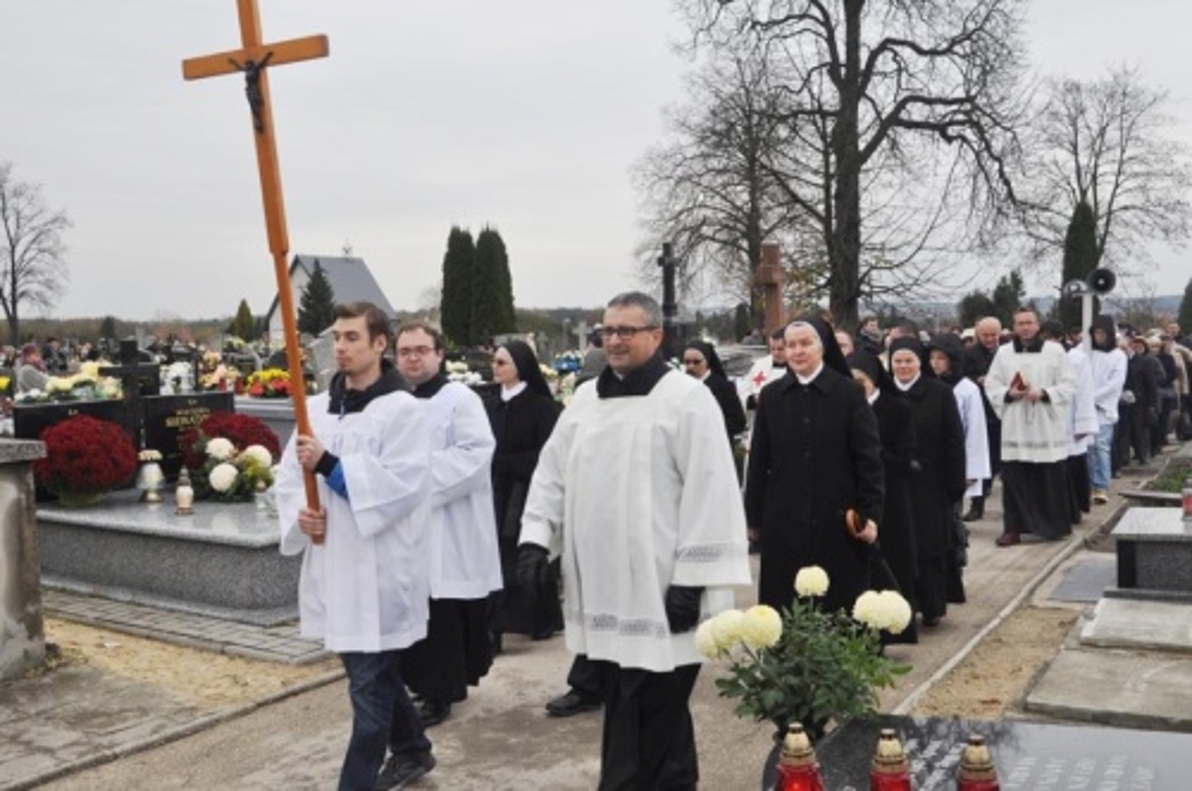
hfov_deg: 49.6
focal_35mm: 39
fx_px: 1290
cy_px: 396
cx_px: 596
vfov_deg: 34.1
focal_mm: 26
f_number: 6.3
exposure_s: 1/160
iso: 200
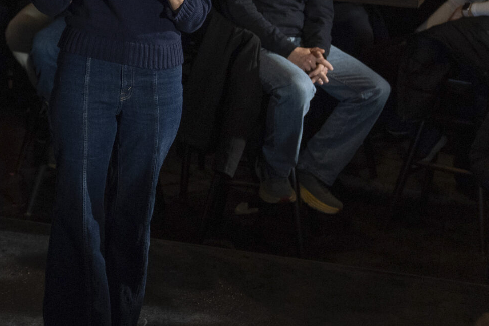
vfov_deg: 13.6
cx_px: -6
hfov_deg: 19.8
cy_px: 60
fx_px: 1358
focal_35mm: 100
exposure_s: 1/500
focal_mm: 38
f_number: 2.8
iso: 2500
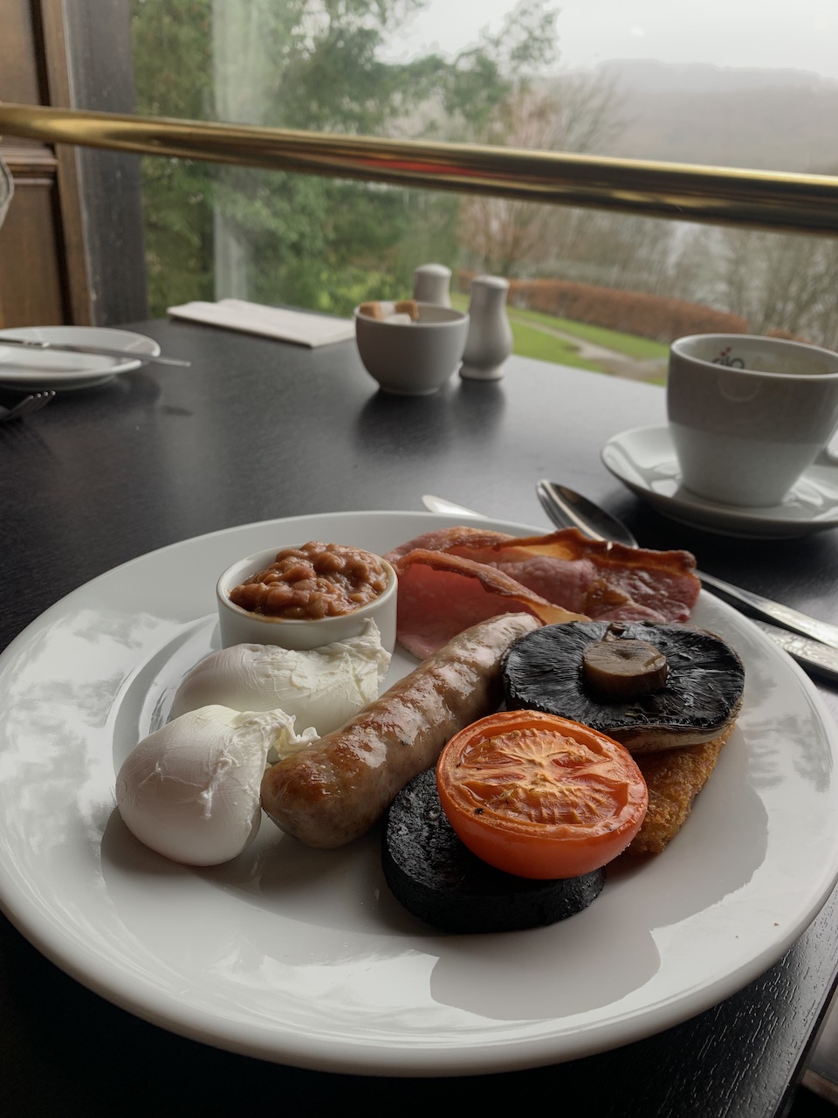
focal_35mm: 26
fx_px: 839
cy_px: 559
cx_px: 419
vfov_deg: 67.3
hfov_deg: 53.1
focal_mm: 4.25
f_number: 1.8
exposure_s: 1/50
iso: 50
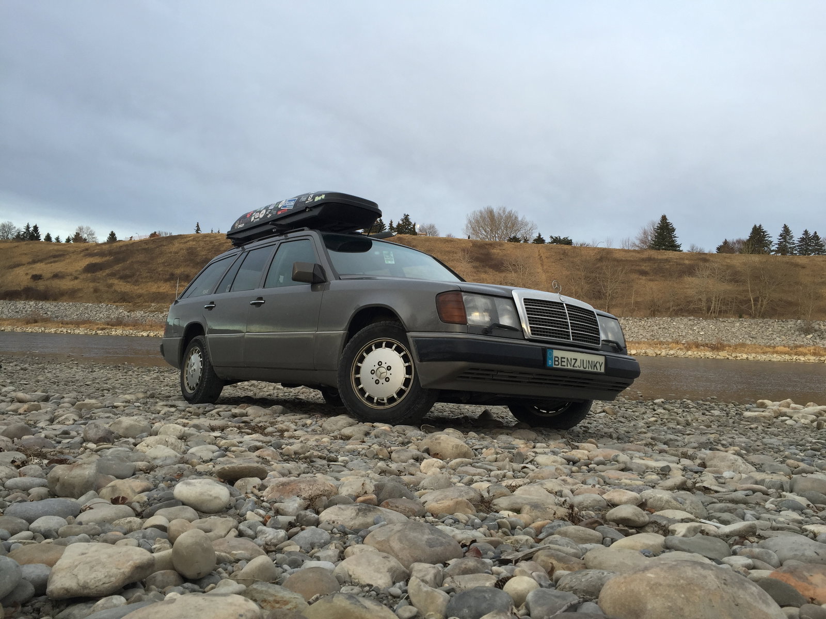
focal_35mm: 29
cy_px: 310
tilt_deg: +3.2
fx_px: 692
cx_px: 413
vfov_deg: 48.2
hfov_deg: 61.7
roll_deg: -1.1
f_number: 2.2
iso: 32
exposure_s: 1/120
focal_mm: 4.15
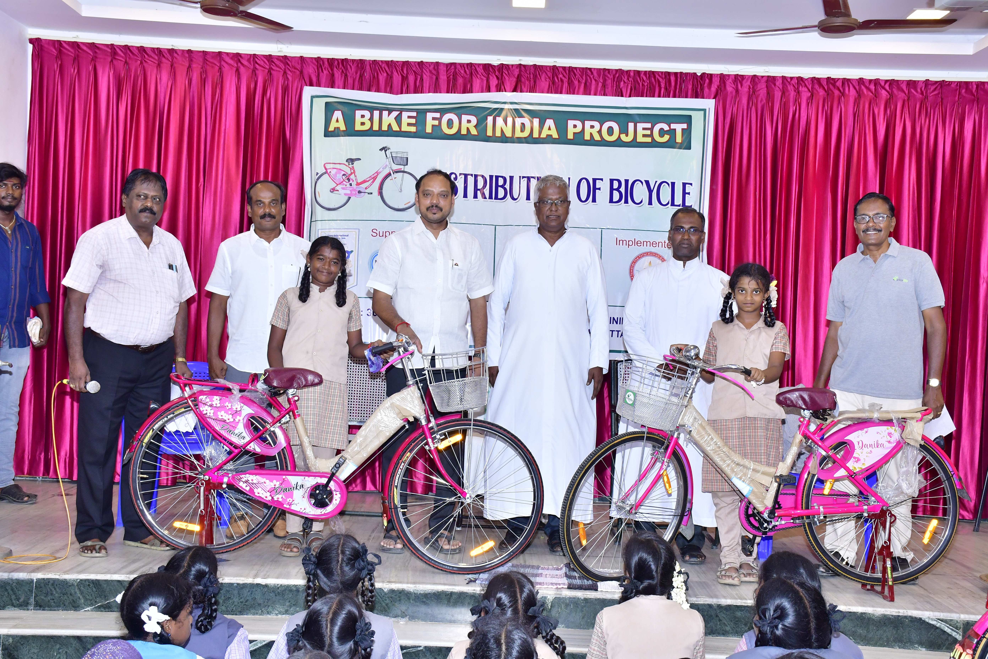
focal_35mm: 48
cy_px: 330
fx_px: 1317
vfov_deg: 28.1
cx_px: 494
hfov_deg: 41.1
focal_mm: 32
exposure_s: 1/160
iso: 800
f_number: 8
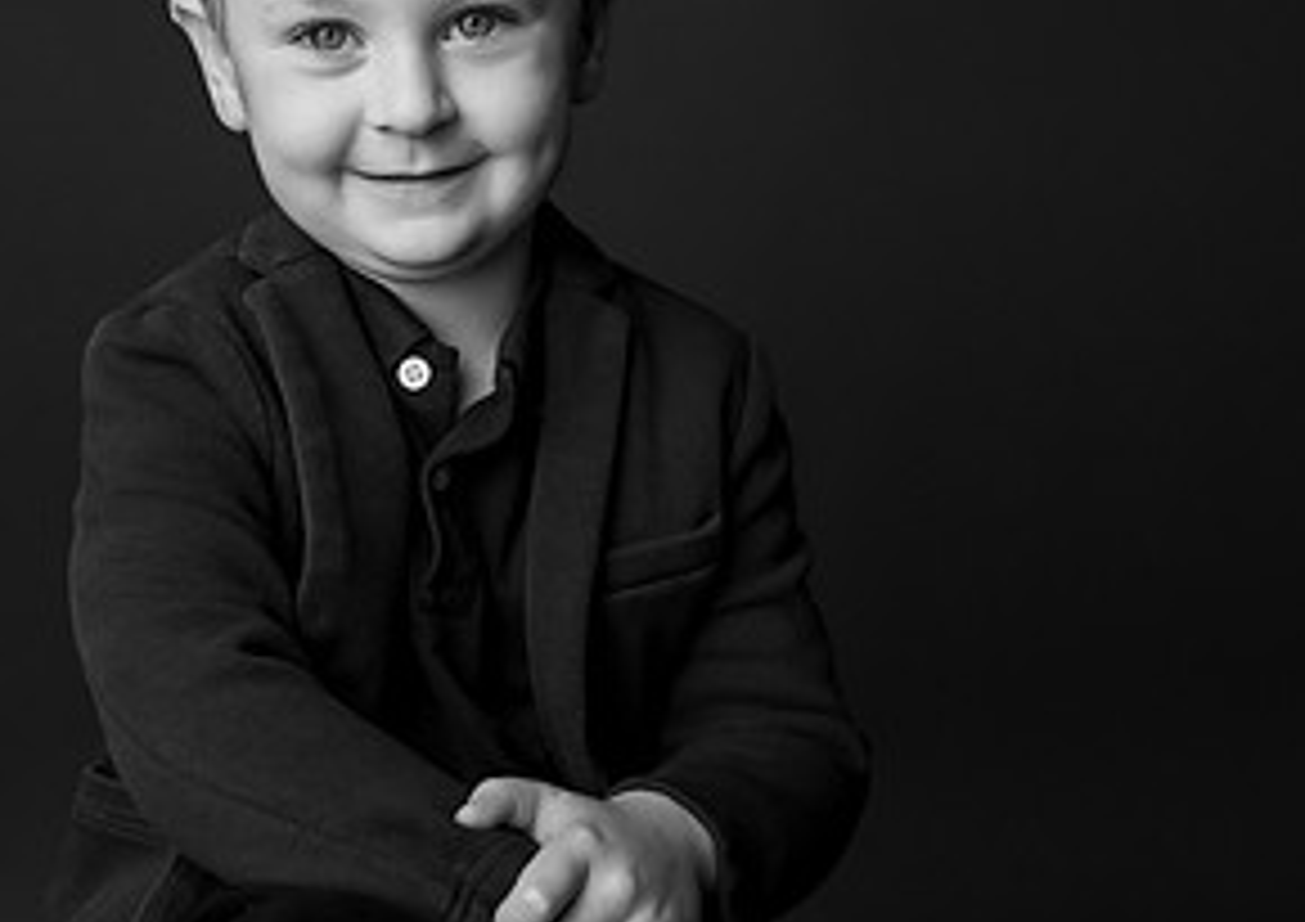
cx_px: 517
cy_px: 345
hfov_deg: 27.1
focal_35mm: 73
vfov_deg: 19.4
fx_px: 2696
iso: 2000
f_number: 3.5
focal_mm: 34
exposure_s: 1/1000
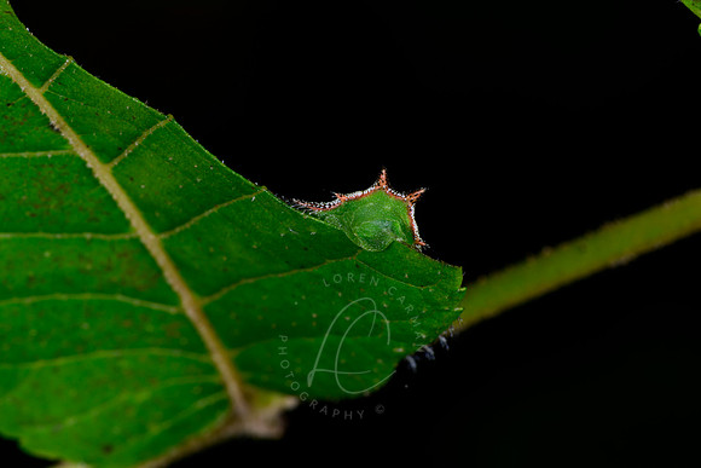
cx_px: 350
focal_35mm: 143
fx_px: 2782
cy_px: 234
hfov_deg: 14.4
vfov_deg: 9.6
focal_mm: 105
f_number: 29
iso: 64
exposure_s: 1/250
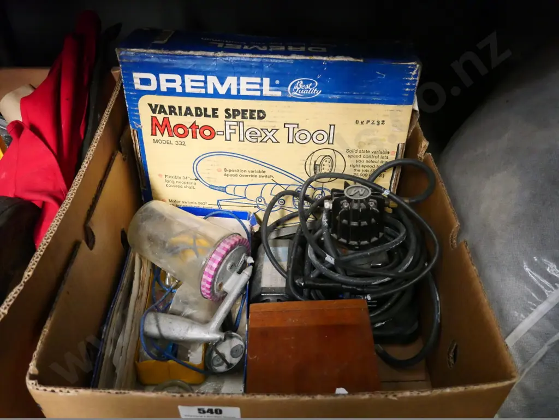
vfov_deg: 46.8
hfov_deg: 60.0
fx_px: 484
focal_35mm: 30
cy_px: 210
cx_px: 280
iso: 6400
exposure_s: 1/400
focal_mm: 15
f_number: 3.7
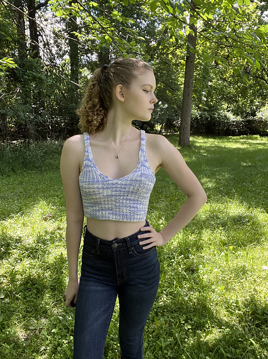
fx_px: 311
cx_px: 134
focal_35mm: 30
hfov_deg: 46.7
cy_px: 180
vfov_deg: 60.0
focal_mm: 2.71
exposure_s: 1/121
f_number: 2.2
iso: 32
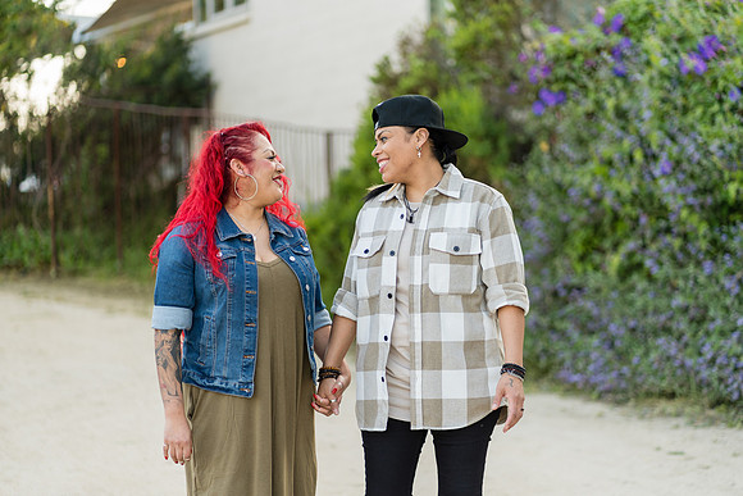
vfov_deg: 16.1
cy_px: 248
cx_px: 372
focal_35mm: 85
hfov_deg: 23.9
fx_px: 1755
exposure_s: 1/500
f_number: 1.8
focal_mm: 85
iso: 250
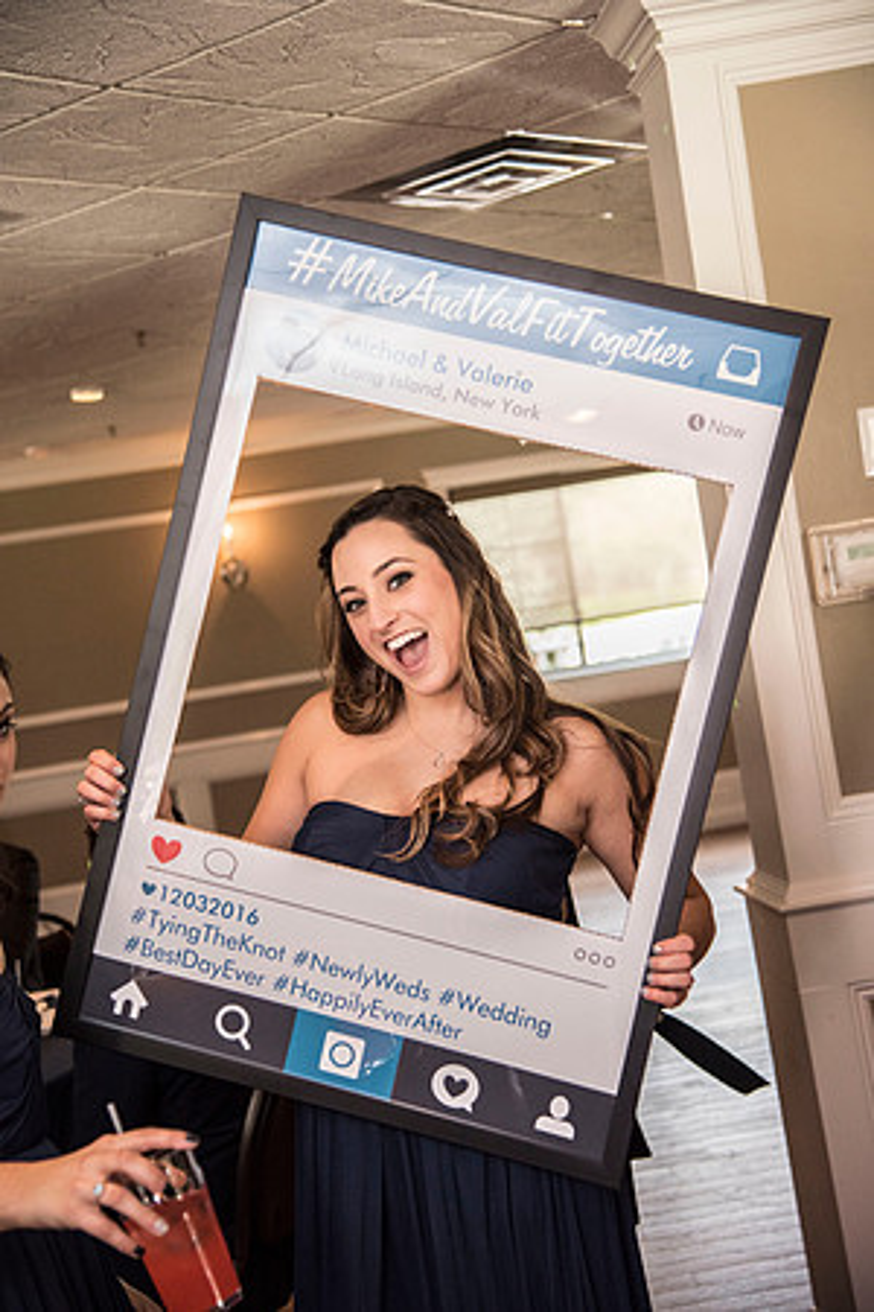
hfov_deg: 24.6
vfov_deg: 36.2
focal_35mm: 55
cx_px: 437
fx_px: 2003
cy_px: 656
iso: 1000
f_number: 4
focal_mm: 55
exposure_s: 1/200
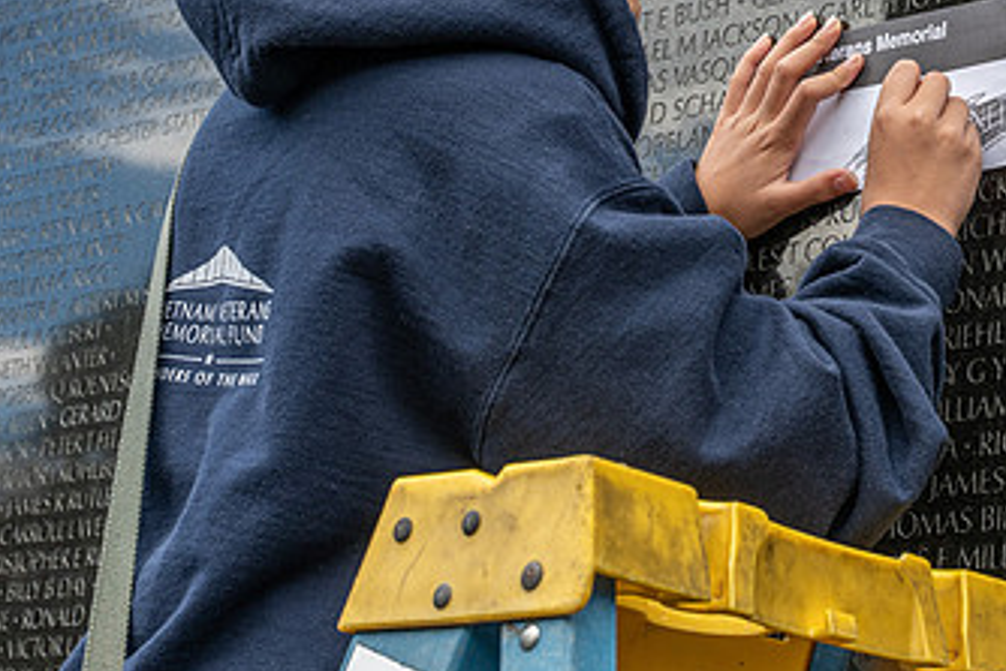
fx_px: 3243
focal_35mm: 116
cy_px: 179
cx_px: 846
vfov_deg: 11.8
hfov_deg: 17.4
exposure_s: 1/400
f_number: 8
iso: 560
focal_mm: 60
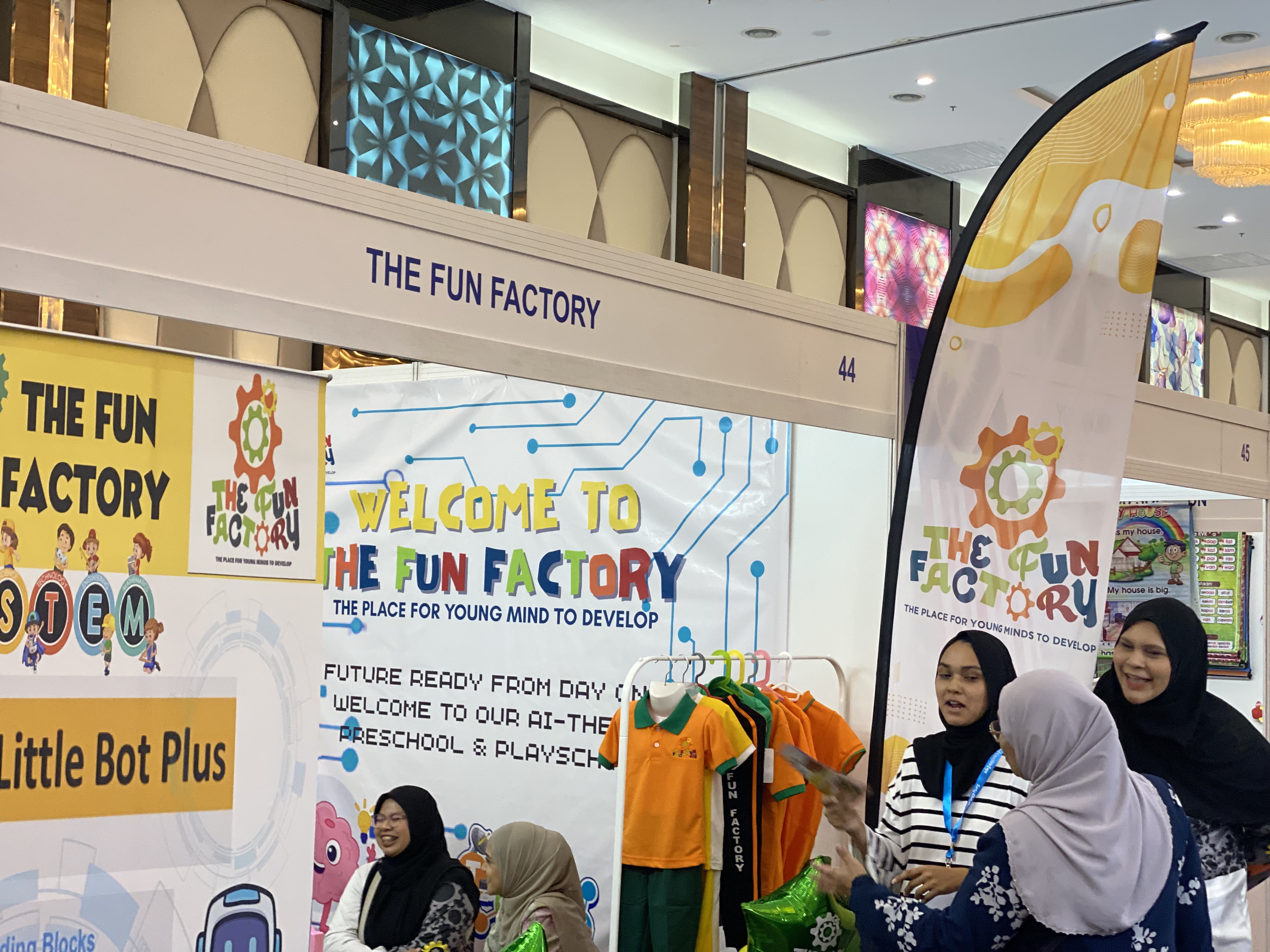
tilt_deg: +4.6
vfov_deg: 28.0
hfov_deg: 36.8
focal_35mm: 52
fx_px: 1908
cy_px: 476
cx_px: 635
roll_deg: -1.3
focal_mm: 6
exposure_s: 1/100
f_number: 2
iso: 160
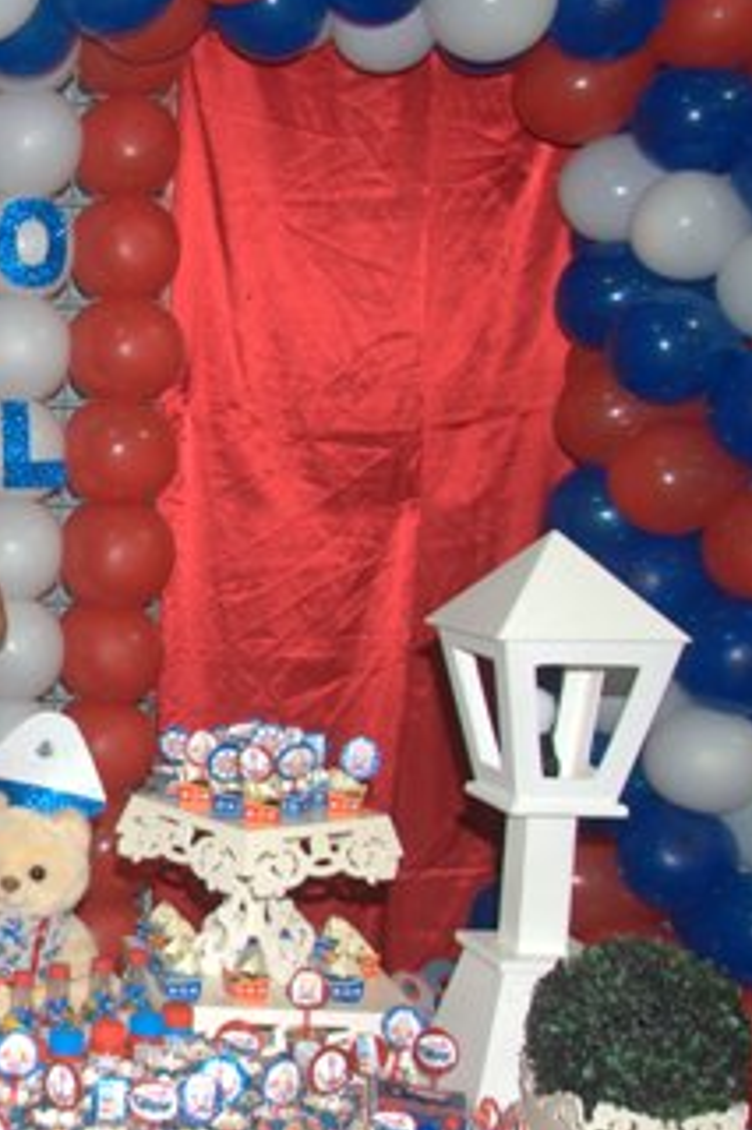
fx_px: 1976
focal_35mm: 63
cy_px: 544
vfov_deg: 31.9
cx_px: -286
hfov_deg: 19.5
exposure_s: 1/60
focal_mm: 21
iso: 800
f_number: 4
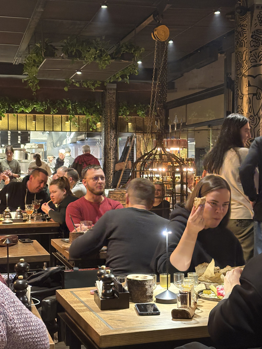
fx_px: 616
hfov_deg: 24.0
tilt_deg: -1.4
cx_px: 143
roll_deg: -0.1
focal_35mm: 61
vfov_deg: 31.7
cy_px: 183
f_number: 1.6
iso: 400
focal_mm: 5.96
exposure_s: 1/20
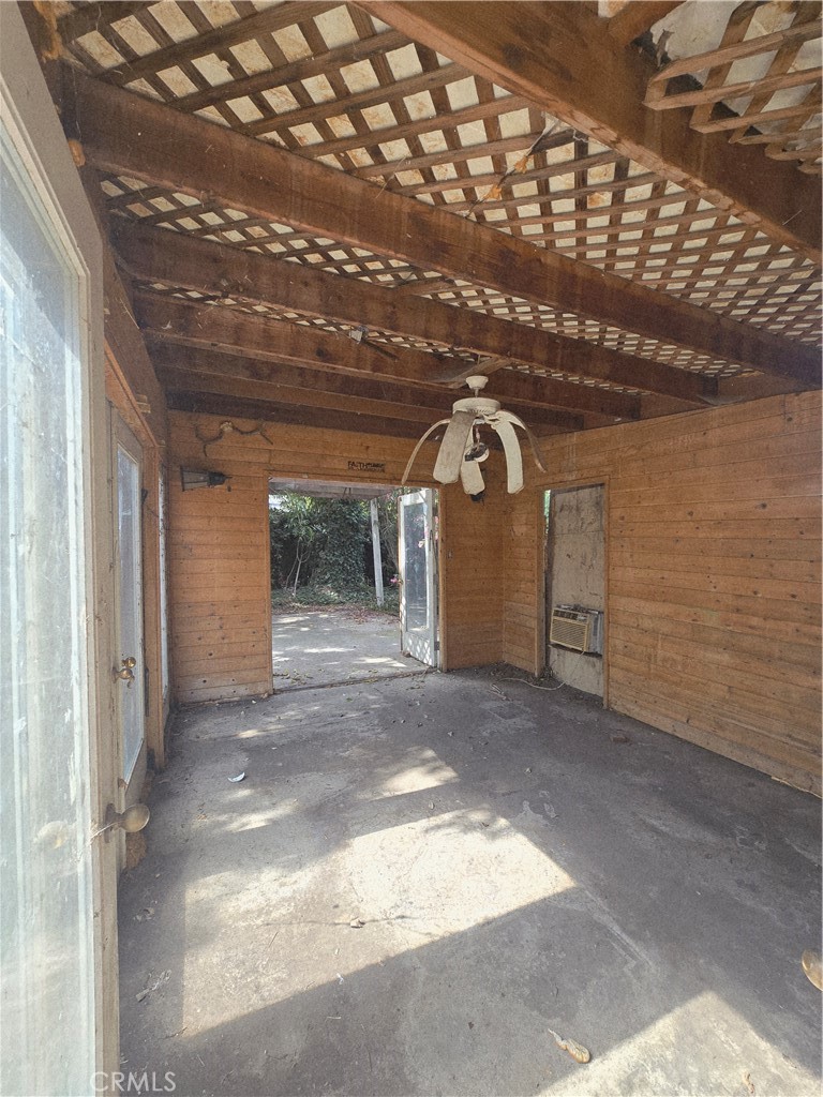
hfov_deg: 89.9
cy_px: 548
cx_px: 412
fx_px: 412
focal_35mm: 13
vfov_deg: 106.2
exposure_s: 1/172
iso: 50
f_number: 2.2
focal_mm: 2.2
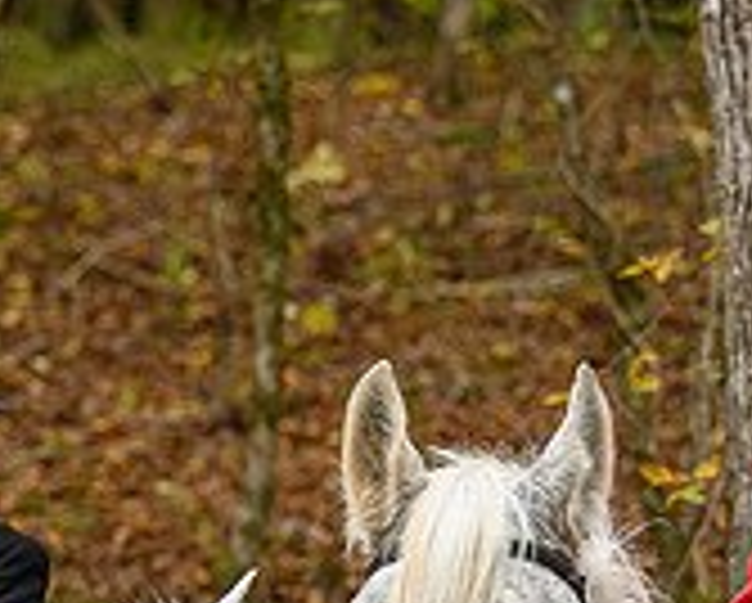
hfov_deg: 4.4
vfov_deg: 3.5
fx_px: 9737
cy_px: 702
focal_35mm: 437
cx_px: 574
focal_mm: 110
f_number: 3.5
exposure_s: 1/250
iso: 1250
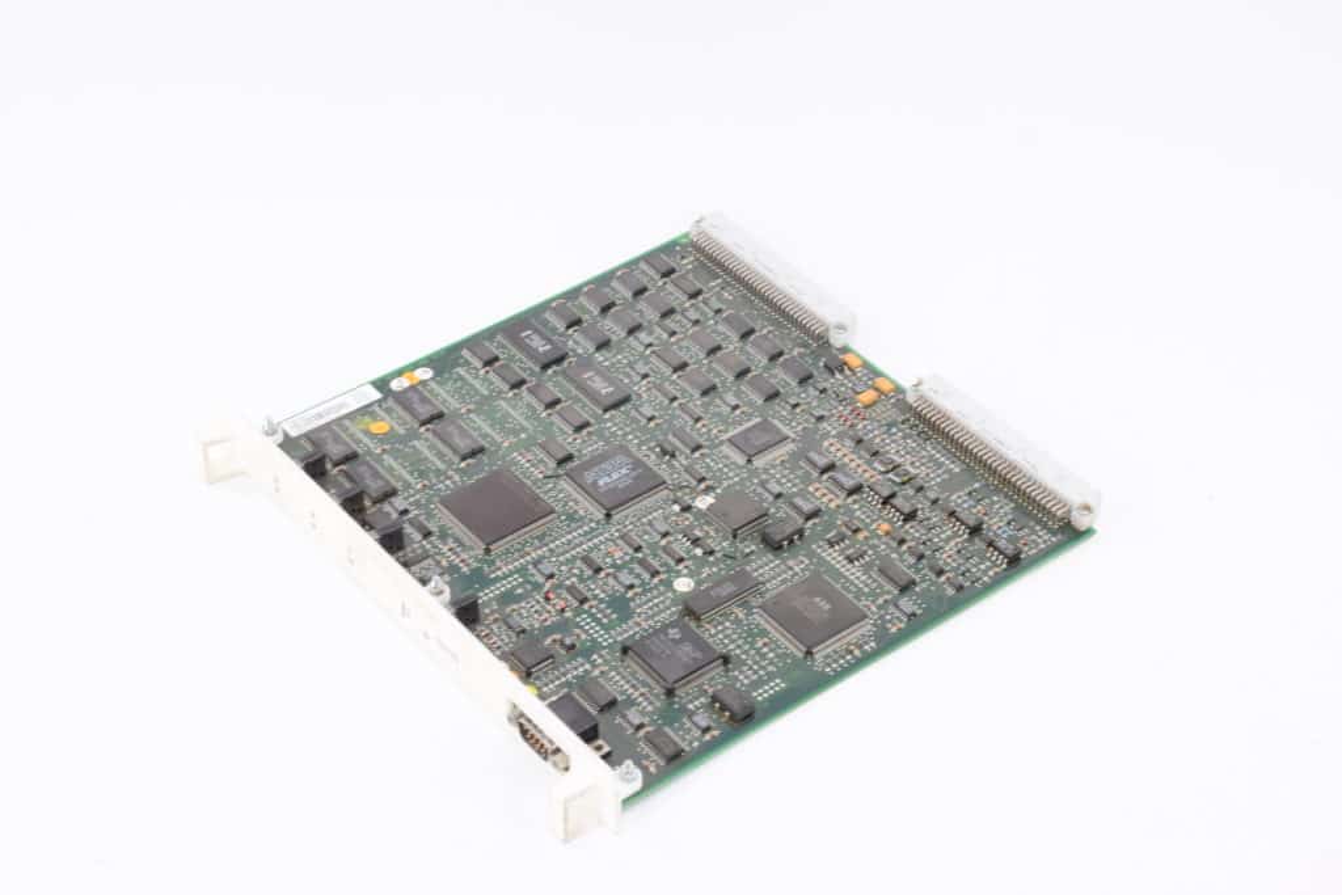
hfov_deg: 28.1
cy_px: 448
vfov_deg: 18.9
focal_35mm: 72
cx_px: 671
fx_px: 2684
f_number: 14
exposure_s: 1/20
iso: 200
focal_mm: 48
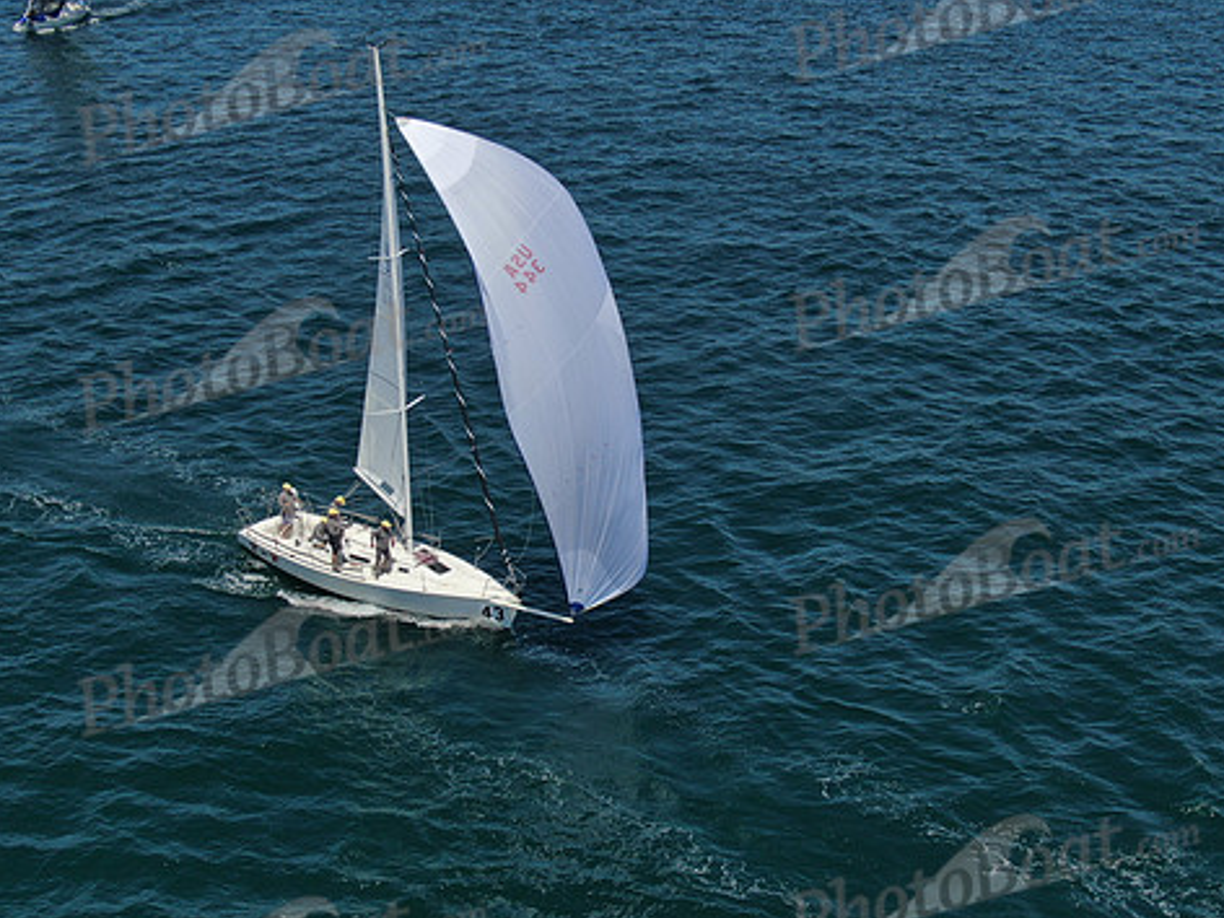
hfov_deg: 32.7
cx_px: 641
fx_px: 2086
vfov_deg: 24.8
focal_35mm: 59
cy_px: 468
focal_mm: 8.6
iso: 100
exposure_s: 1/1250
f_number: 3.8
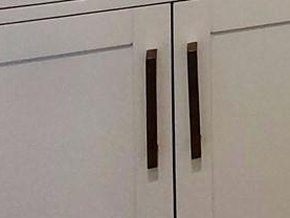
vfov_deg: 14.4
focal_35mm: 75
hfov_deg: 21.6
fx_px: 629
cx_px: 440
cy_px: -277
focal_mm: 1.74
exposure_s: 1/30
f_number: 2.2
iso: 125
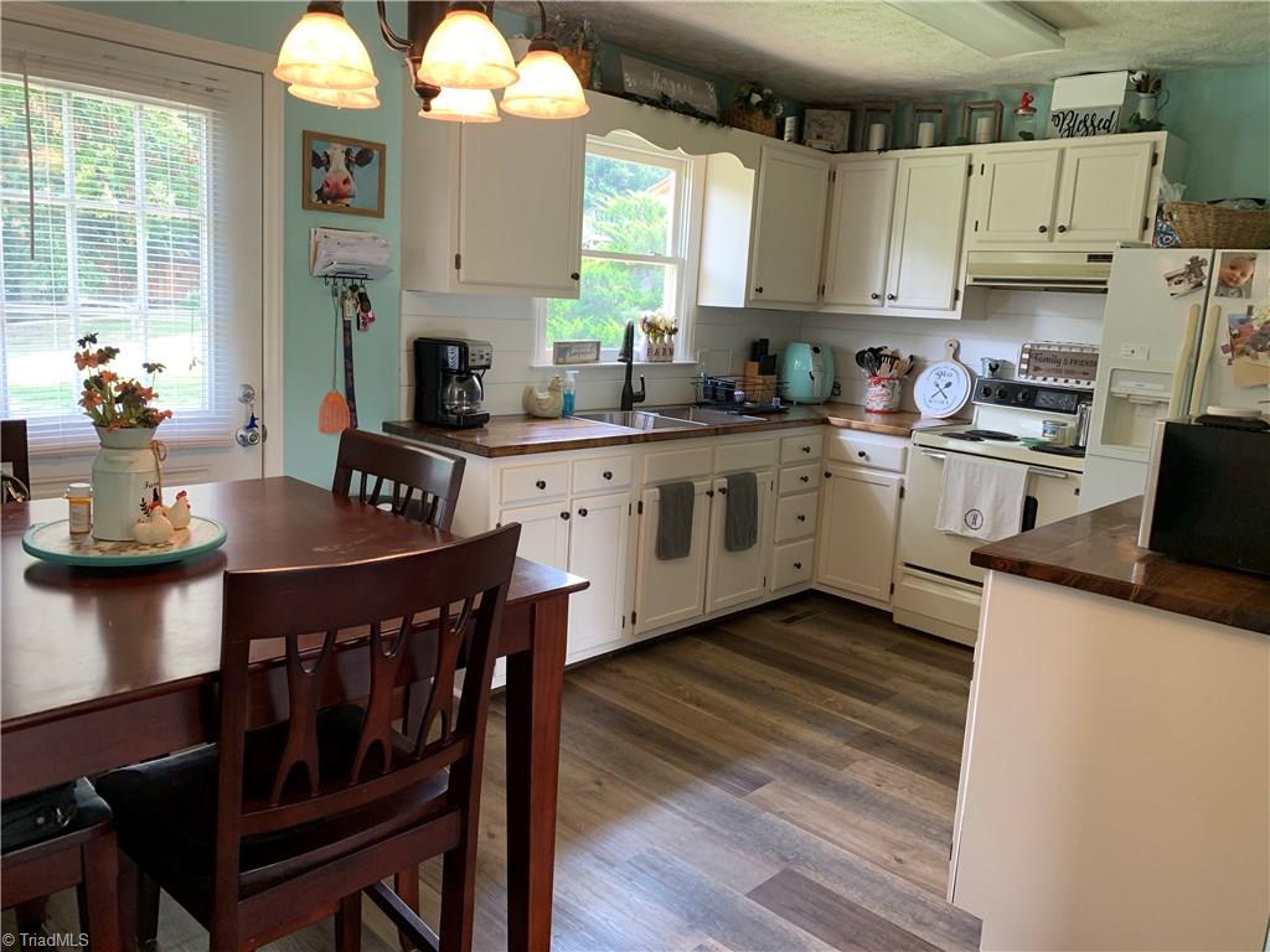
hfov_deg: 67.3
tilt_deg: -9.2
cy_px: 476
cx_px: 635
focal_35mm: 26
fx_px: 954
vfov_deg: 53.1
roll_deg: -3.8
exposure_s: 1/60
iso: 80
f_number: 1.8
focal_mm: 4.25
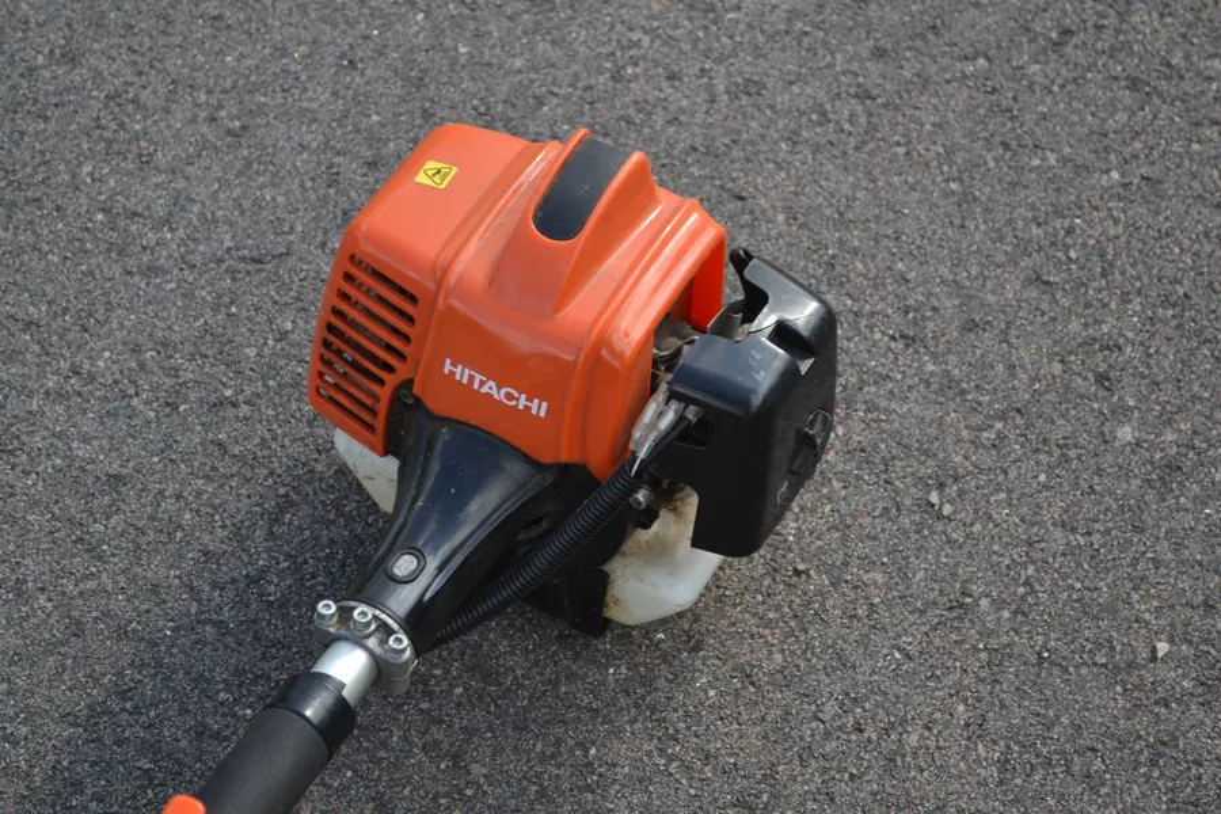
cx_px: 610
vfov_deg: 16.6
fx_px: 2798
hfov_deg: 24.6
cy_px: 407
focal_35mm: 82
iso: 100
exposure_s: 1/160
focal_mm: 55
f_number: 6.3
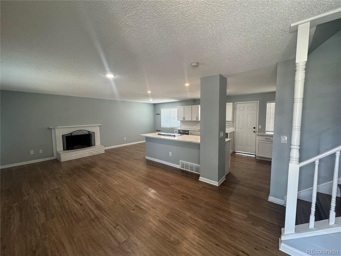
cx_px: 170
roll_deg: +0.6
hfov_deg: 102.1
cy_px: 128
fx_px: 138
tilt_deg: -5.2
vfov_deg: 85.7
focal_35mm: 14
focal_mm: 2.22
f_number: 2.2
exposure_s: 1/120
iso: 250
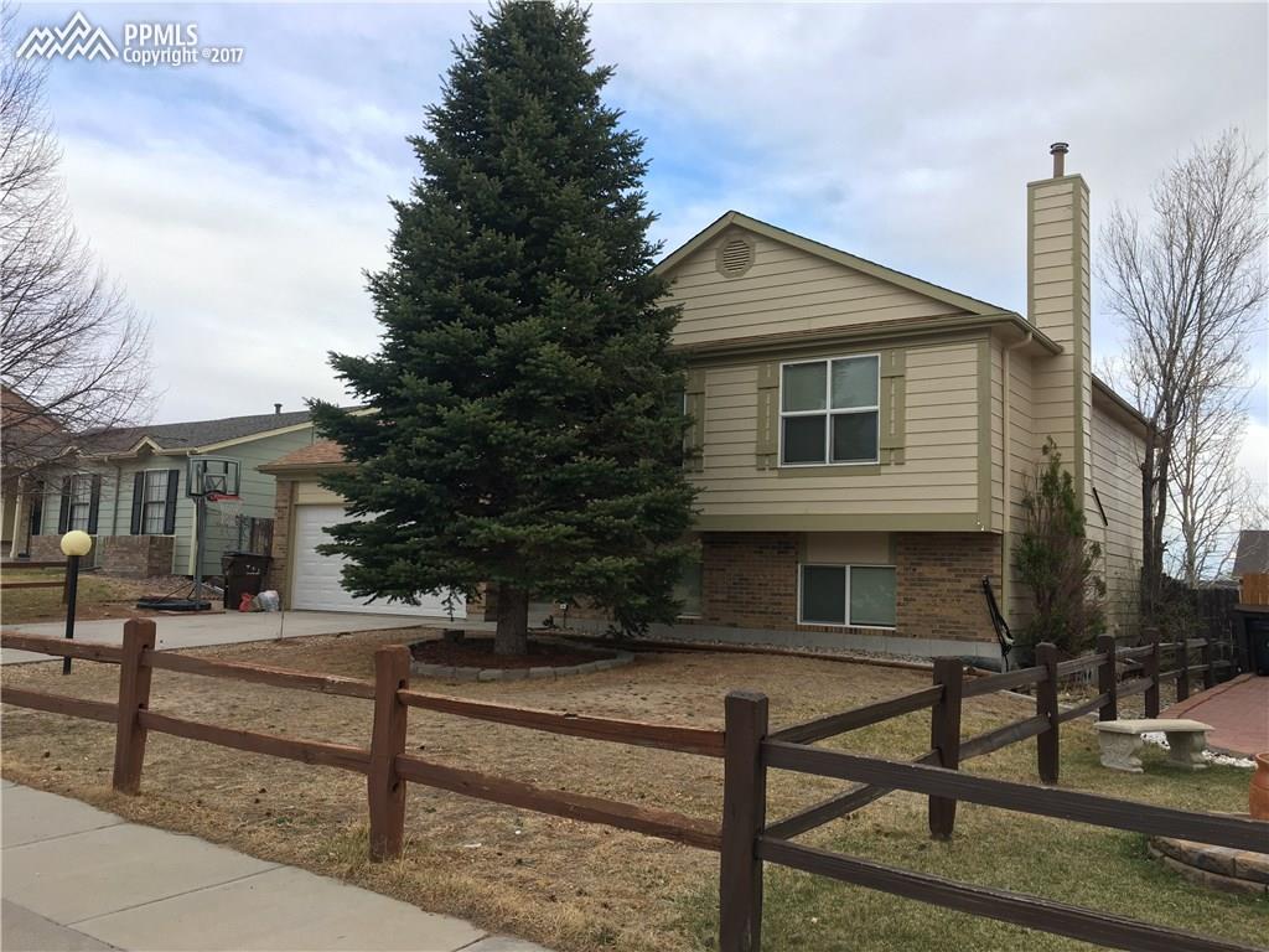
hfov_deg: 61.7
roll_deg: -1.1
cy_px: 476
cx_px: 634
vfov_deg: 48.2
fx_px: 1063
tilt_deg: +6.5
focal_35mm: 29
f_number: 2.2
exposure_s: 1/359
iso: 25
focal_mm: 4.15
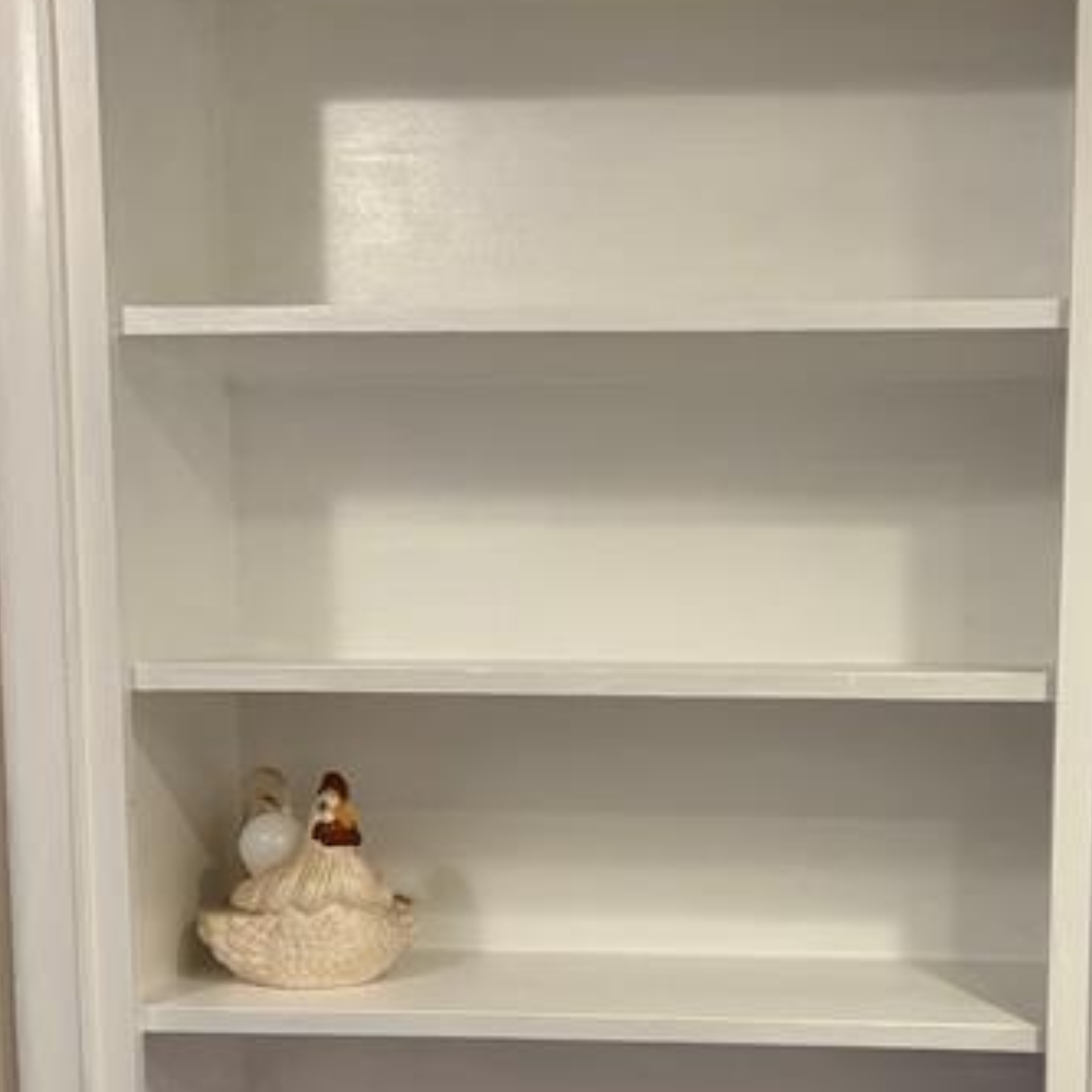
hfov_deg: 31.8
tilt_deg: -7.6
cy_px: 843
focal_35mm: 53
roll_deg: -1.4
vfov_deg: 31.5
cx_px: 780
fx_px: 1892
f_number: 1.6
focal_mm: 5.96
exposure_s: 1/120
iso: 125
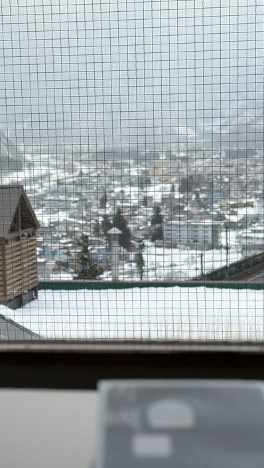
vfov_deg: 30.6
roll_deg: -0.1
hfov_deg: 17.5
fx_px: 858
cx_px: 159
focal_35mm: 69
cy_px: 253
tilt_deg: -6.5
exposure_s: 1/2114
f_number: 1.78
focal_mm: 6.86
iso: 100
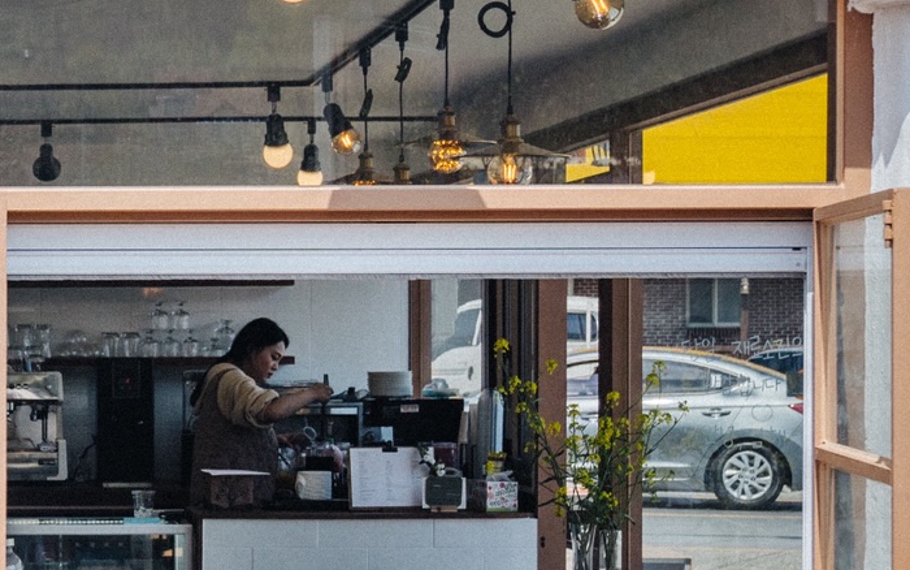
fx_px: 2828
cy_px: 415
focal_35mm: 114
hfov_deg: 17.7
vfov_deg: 11.5
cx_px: -86
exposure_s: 1/1250
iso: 100
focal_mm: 34
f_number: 5.6
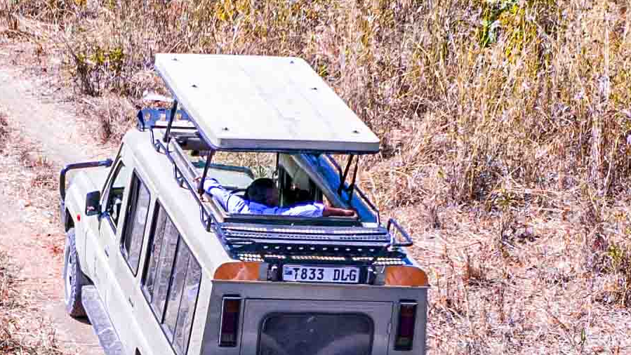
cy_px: 332
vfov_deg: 8.6
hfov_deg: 15.1
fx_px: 2343
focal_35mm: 140
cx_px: 28
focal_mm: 8.38
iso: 100
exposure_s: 1/120
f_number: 2.8
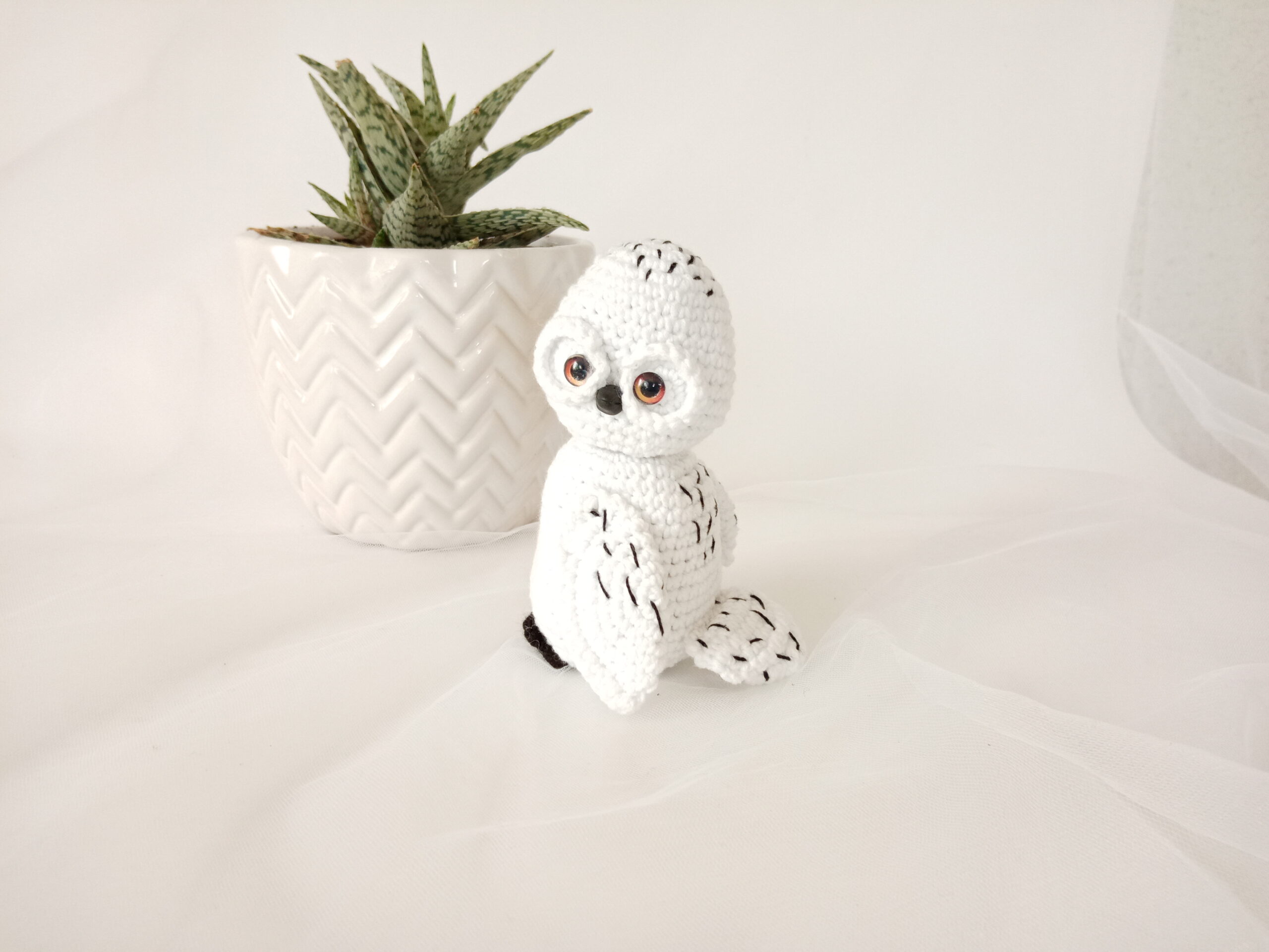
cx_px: 634
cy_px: 476
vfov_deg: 53.1
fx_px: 953
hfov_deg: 67.3
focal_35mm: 26
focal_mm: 3.62
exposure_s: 1/33.3
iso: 160
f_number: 1.8
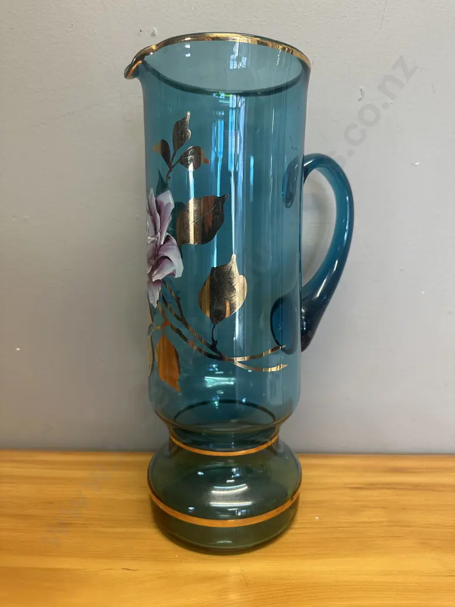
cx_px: 228
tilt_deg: -11.7
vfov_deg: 71.6
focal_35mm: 24
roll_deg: -0.4
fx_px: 421
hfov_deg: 56.8
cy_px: 304
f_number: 1.78
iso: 160
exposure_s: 1/100
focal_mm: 6.86
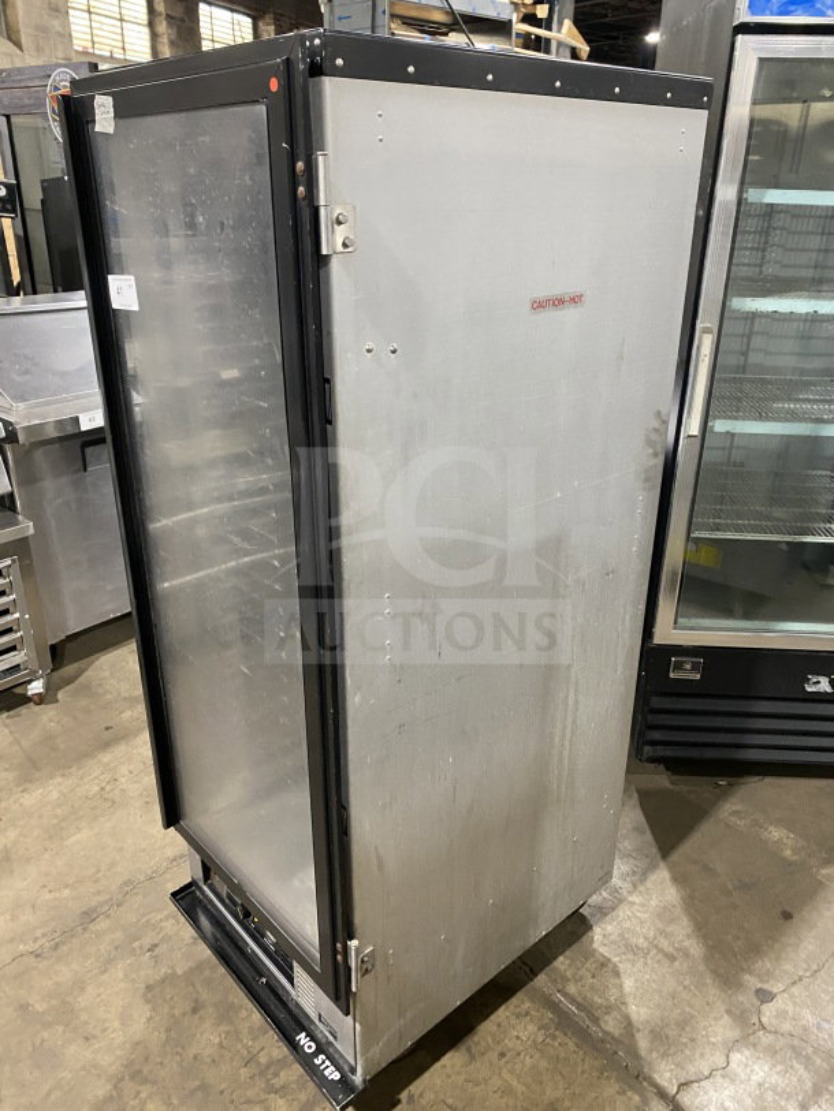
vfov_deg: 67.3
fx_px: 835
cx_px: 417
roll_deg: +1.3
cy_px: 556
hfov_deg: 53.1
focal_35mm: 26
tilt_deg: -18.9
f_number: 1.8
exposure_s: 1/60
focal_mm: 4.25
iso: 400
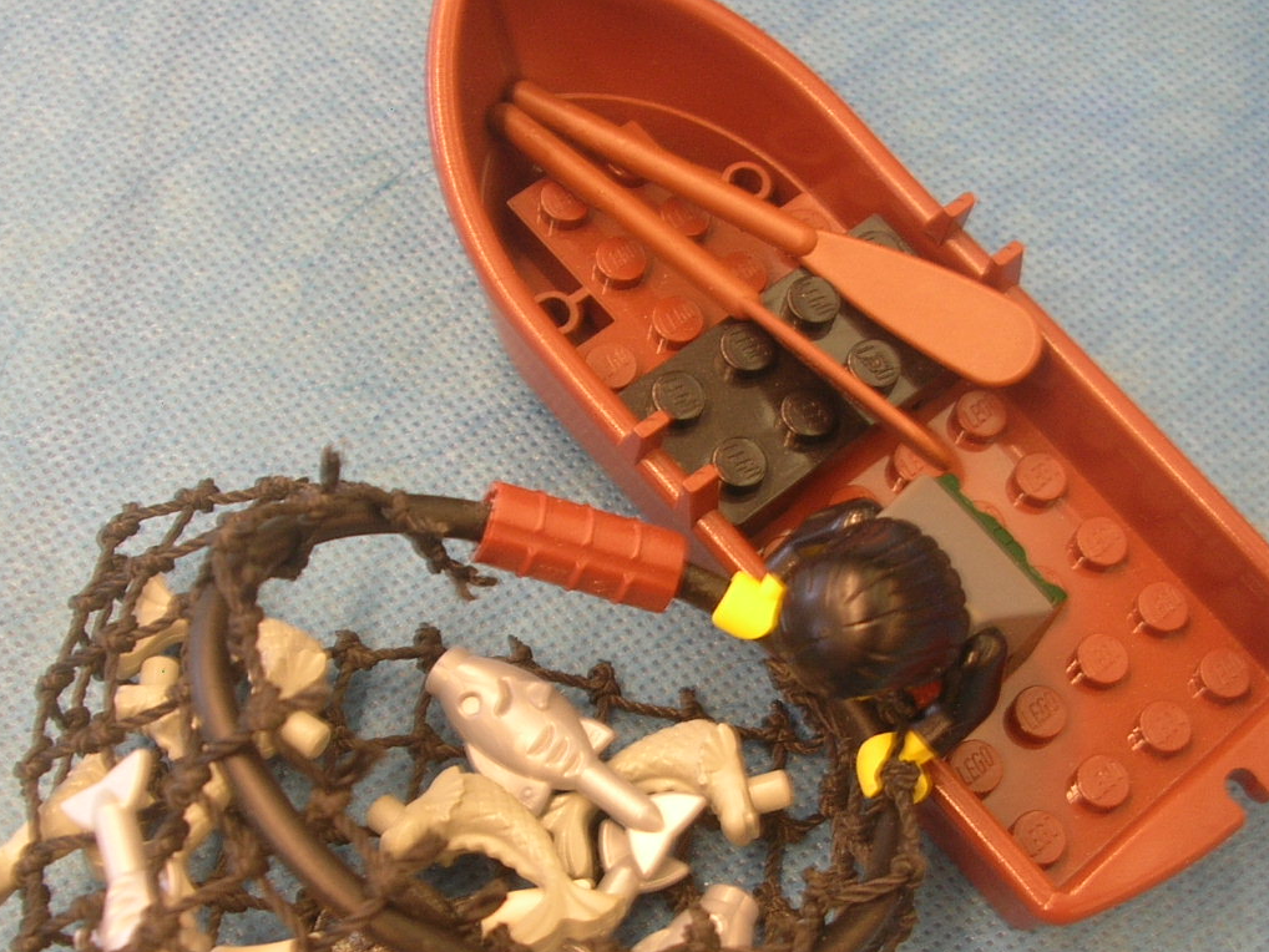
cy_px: 617
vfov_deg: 26.5
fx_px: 2017
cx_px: 634
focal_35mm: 55
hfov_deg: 34.9
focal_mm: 5.8
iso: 50
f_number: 2.8
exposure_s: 1/6.1
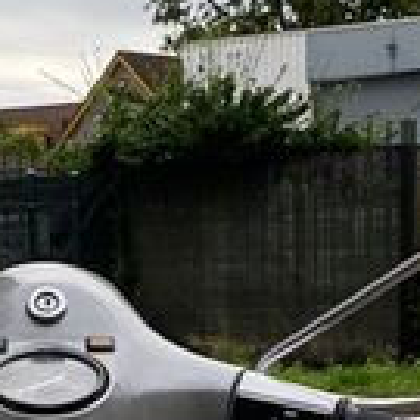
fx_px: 1496
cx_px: 118
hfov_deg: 15.9
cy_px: 482
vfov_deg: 15.5
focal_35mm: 109
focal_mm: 4.25
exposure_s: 1/346
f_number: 1.8
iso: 32
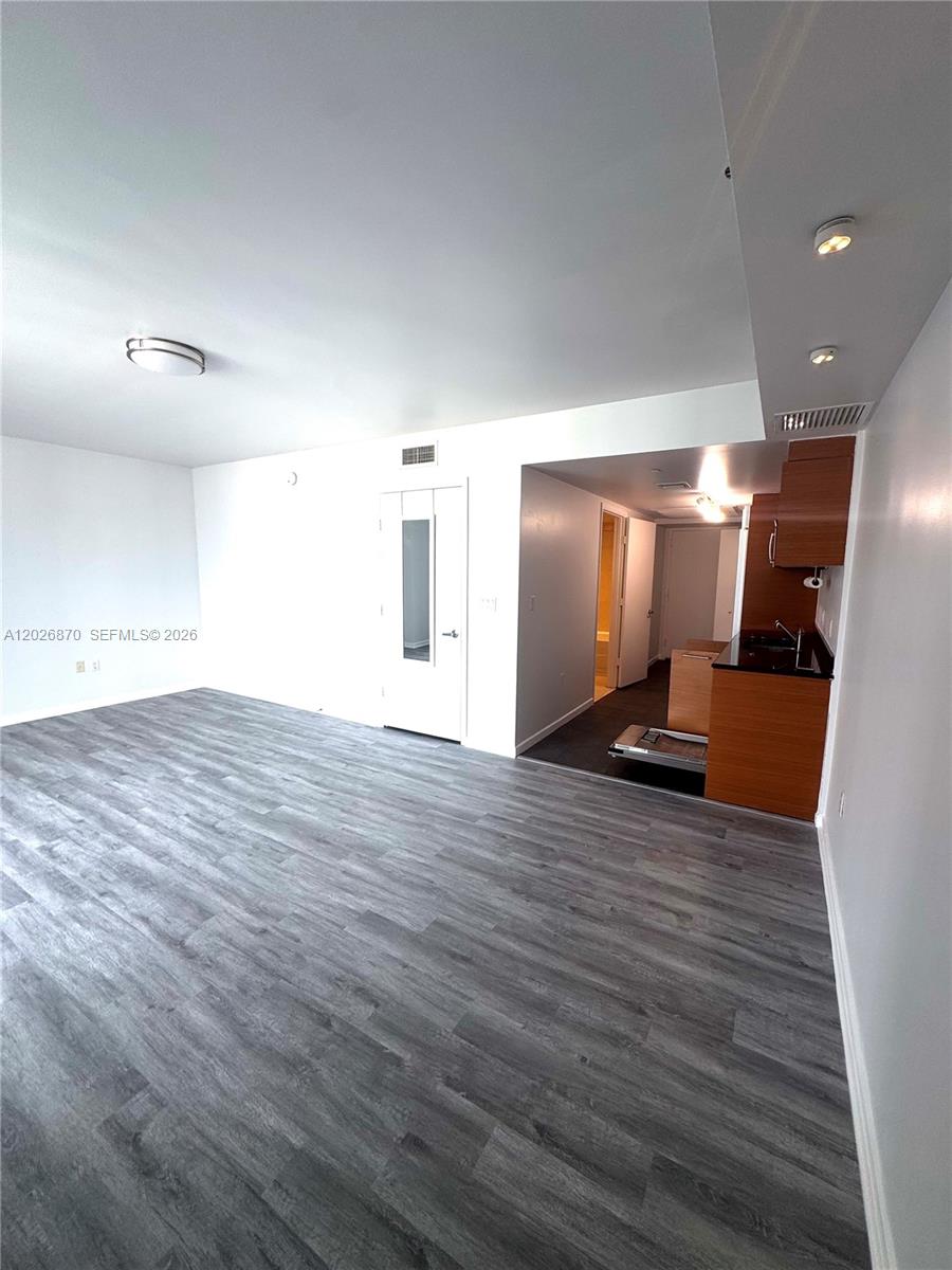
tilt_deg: -6.5
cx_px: 476
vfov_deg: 102.1
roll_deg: +0.0
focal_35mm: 14
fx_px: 513
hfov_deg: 85.7
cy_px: 635
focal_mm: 2.22
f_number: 2.2
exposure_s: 1/142
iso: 40
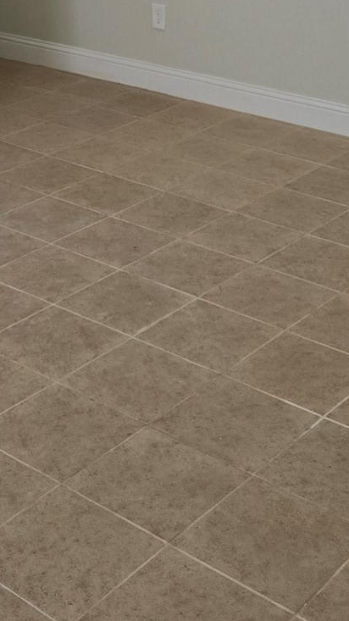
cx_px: 114
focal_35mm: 70
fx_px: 1152
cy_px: -73
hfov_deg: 17.2
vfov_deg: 27.4
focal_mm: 6.3
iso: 100
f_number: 1.7
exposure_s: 1/180
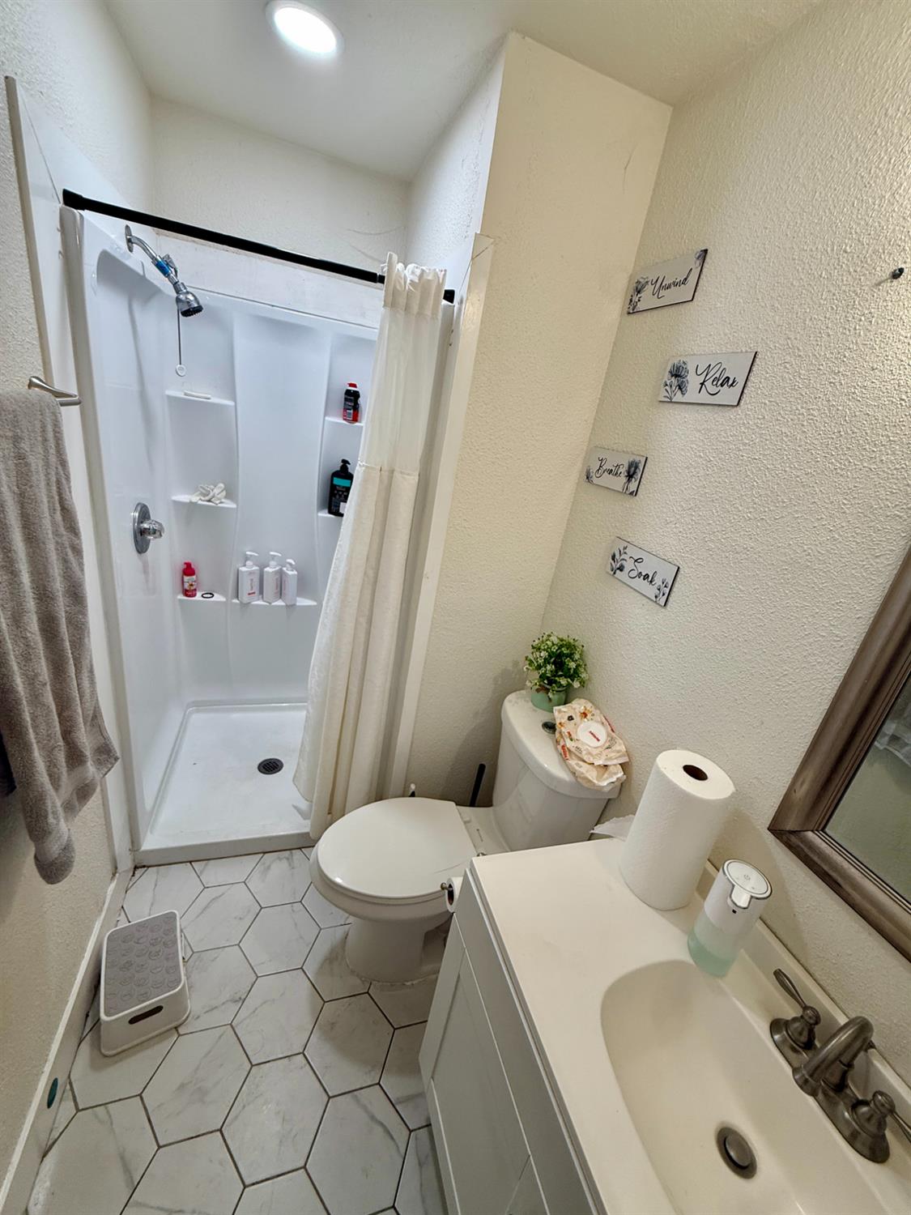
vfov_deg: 102.1
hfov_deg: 85.7
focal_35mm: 14
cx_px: 456
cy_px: 608
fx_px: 491
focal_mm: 2.22
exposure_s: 1/120
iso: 125
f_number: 2.2
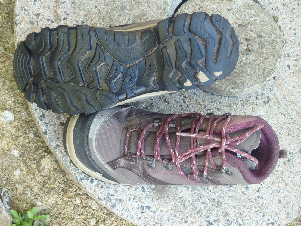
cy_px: 113
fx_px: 478
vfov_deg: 26.6
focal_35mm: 55
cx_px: 150
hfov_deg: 34.9
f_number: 3.9
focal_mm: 9.1
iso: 320
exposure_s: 1/40
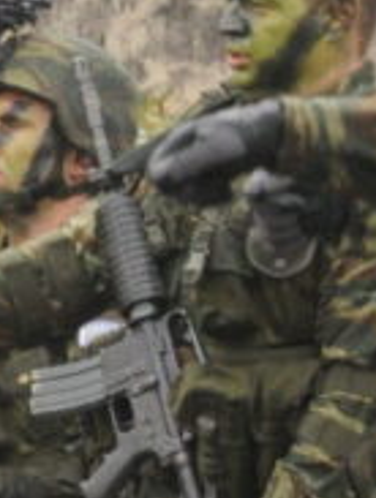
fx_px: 13895
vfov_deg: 2.1
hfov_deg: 1.5
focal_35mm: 963
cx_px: 580
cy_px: 367
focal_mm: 85
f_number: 5.6
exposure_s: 1/640
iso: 800
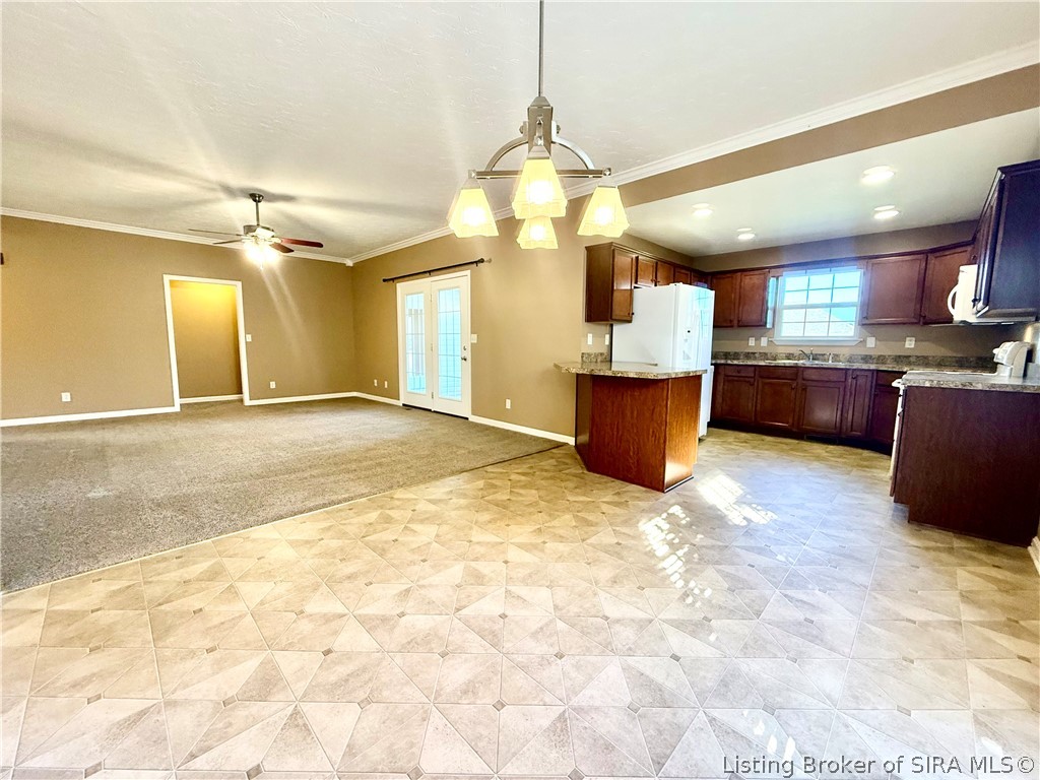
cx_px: 520
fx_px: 421
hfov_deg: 102.1
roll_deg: -0.3
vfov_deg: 85.7
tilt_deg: -5.9
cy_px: 390
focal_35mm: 14
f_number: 2.2
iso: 400
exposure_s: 1/120
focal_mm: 2.22
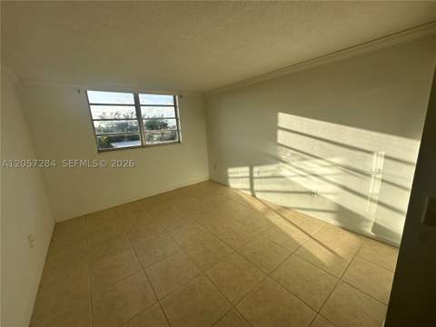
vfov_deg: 85.7
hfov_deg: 102.1
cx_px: 218
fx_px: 176
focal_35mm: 14
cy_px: 164
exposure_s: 1/1276
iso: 40
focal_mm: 2.22
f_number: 2.2
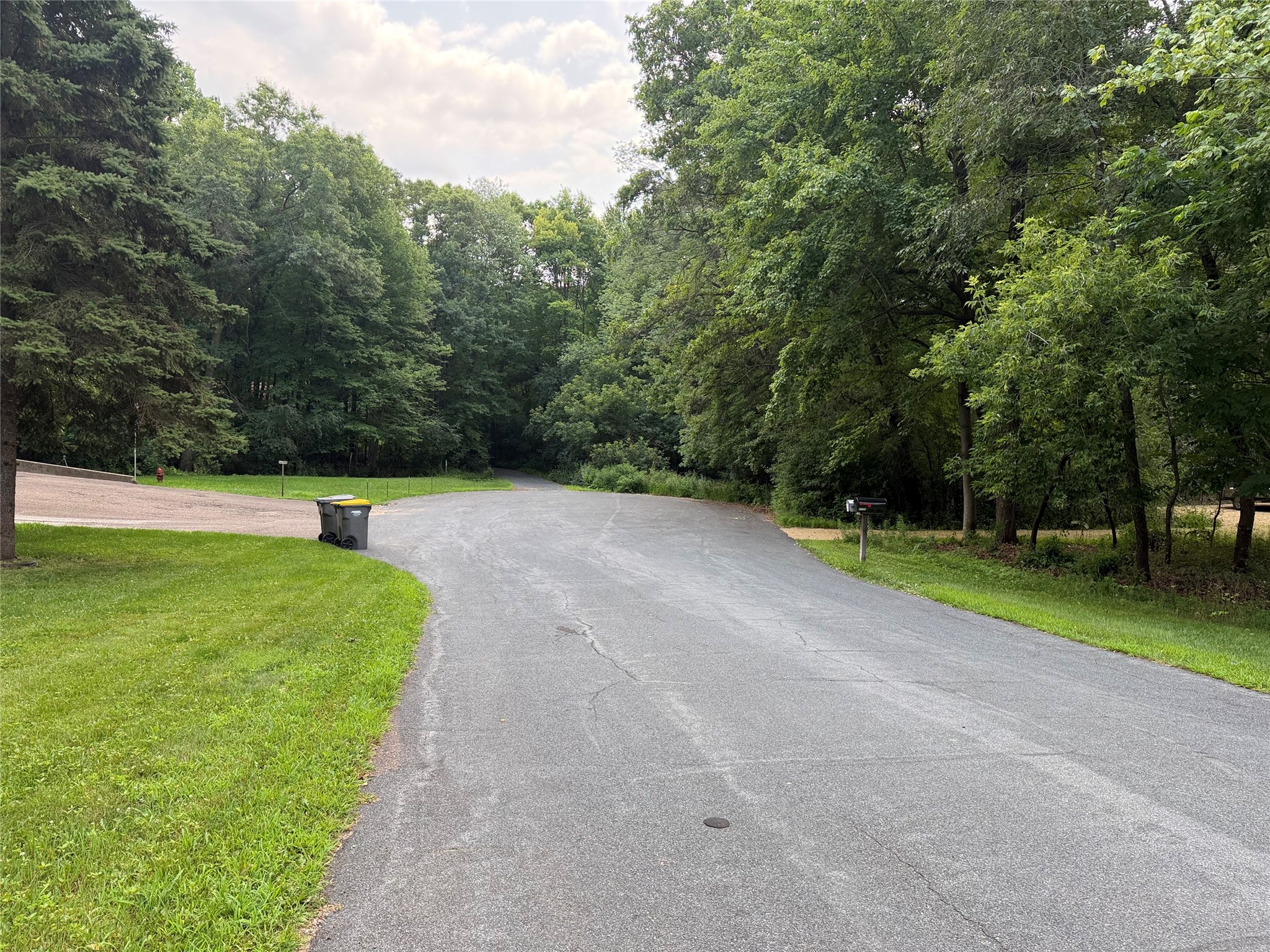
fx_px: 881
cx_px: 635
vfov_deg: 56.8
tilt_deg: -3.4
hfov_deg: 71.6
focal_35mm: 24
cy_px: 476
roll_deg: -1.3
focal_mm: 6.76
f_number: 1.78
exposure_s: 1/931
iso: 100
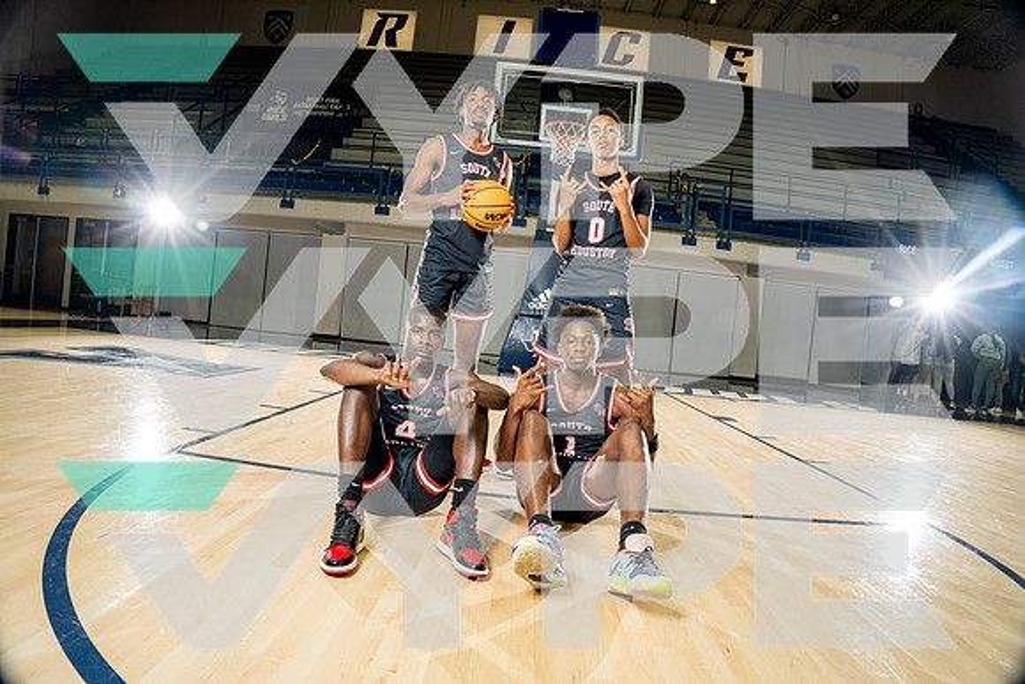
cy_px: 342
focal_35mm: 20
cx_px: 512
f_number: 7.1
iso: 640
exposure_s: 1/250
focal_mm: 20
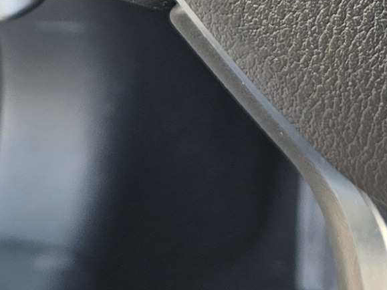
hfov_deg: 12.3
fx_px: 1777
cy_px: -375
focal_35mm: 159
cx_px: 342
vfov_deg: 8.6
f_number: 1.8
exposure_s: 1/180
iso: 40
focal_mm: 5.4
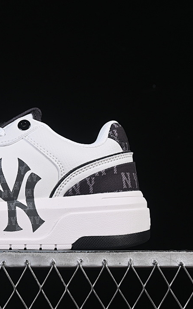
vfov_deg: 18.1
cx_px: 3
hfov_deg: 11.3
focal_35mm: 115
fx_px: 967
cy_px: 154
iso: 160
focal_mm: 50
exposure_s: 1/80
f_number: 8
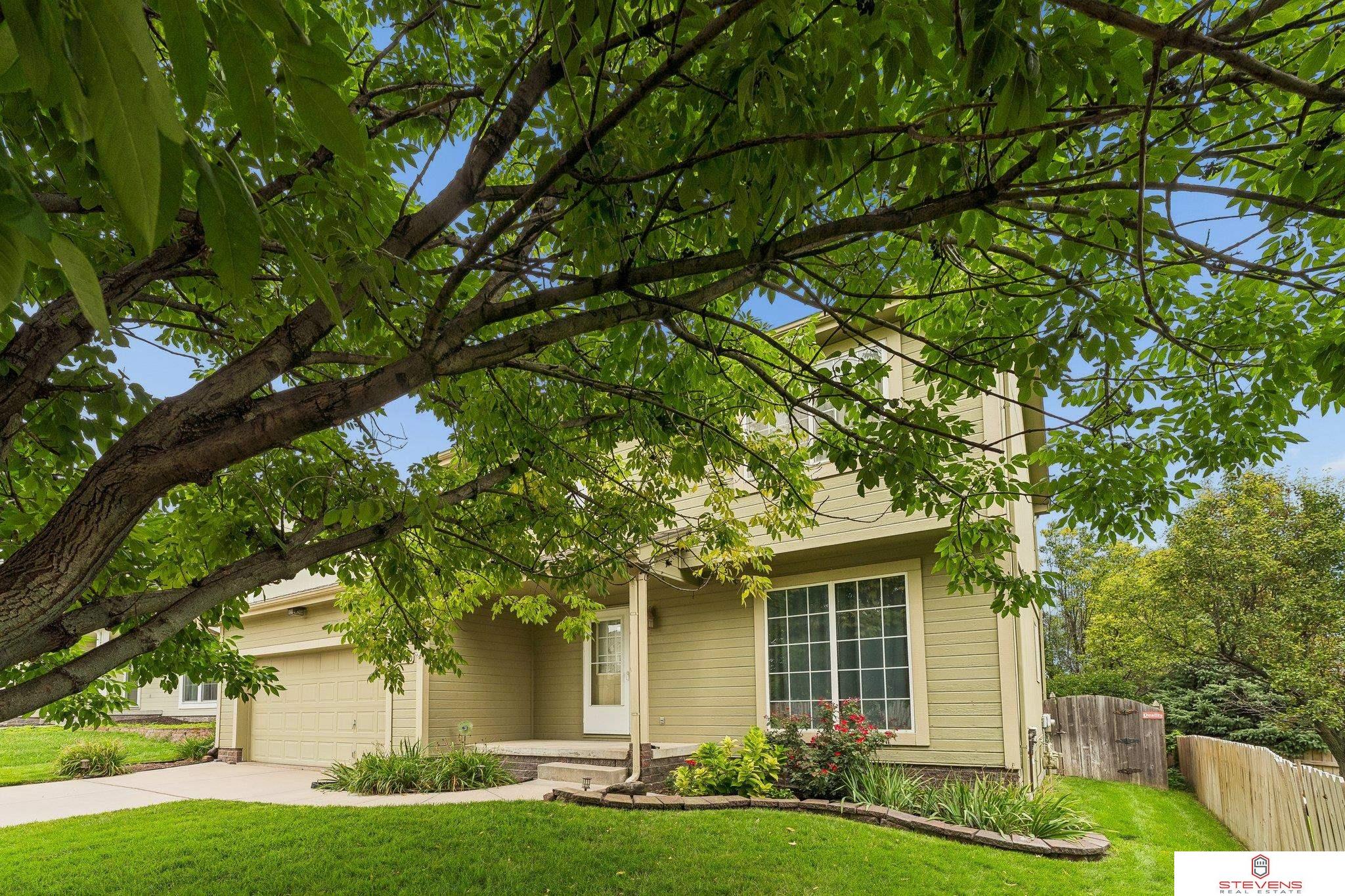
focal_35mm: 14
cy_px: 448
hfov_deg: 104.3
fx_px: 523
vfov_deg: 81.2
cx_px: 672
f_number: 8
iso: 200
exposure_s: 1/160
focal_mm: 14
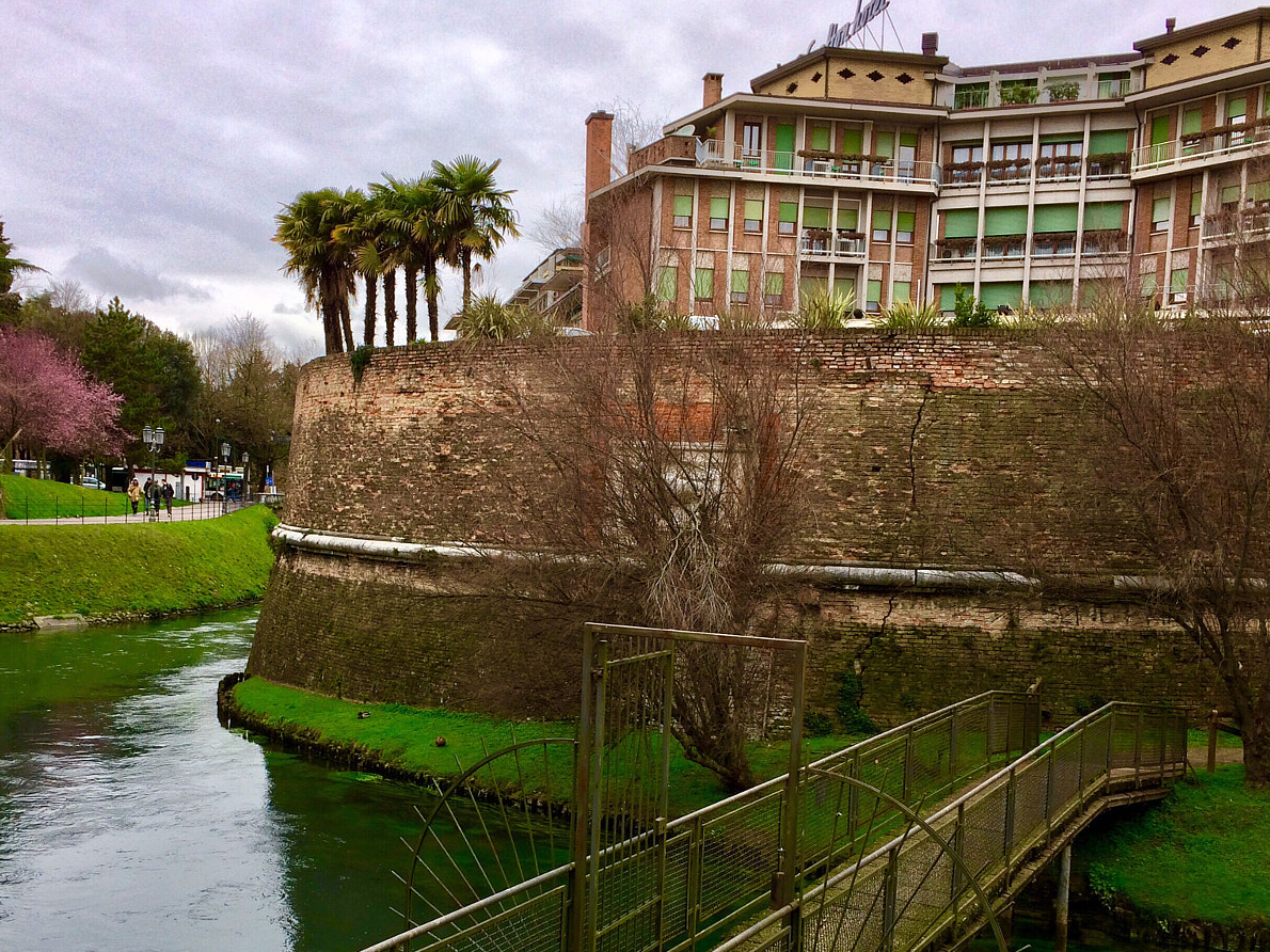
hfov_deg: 47.8
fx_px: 1431
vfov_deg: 36.5
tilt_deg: -7.2
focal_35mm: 39
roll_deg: -1.6
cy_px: 626
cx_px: 569
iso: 32
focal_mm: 4.15
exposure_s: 1/109
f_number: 2.2
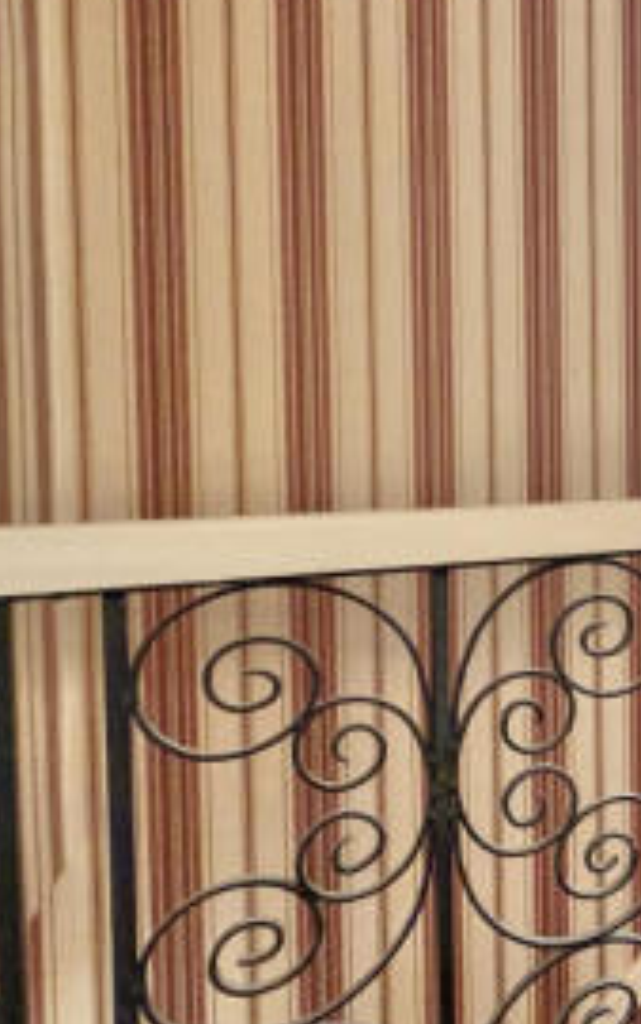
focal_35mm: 32
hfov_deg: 27.4
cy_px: 468
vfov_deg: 59.5
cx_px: 962
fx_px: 893
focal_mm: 2.22
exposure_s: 1/121
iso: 200
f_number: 2.2
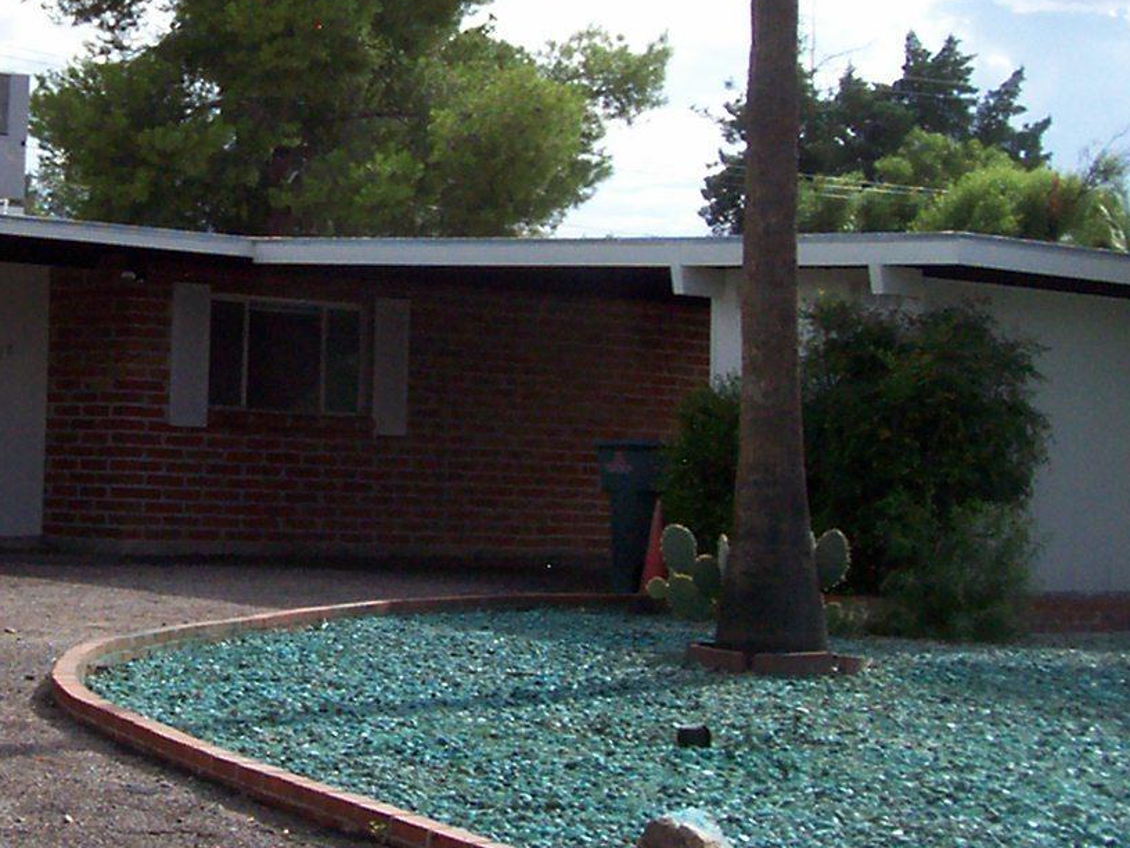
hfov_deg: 20.0
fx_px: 3134
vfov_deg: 15.4
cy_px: 295
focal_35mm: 96
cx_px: 87
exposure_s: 1/440
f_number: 5.1
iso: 80
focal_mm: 5.6
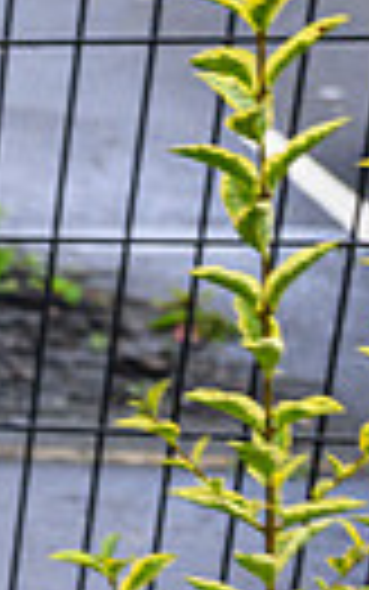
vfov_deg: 15.1
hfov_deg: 7.3
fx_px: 2202
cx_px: -1060
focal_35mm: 137
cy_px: 549
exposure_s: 1/500
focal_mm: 24
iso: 500
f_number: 4
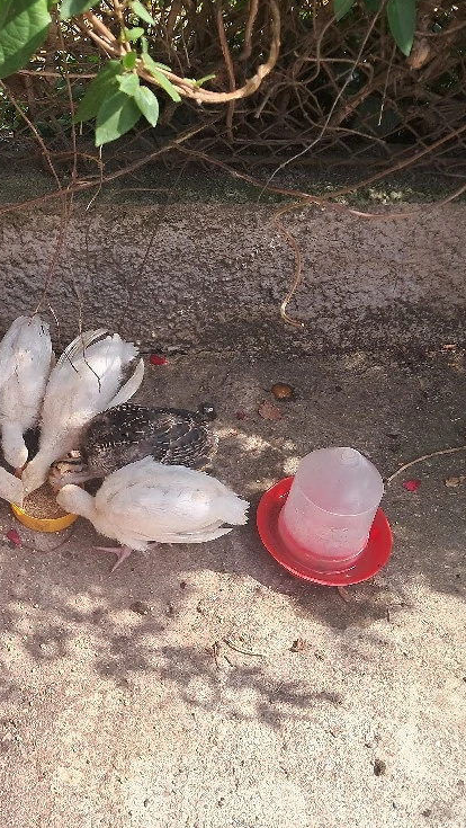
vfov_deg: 50.5
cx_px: -7
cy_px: 407
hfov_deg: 27.9
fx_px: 878
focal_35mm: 40
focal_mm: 4
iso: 50
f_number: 1.8
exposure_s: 1/385
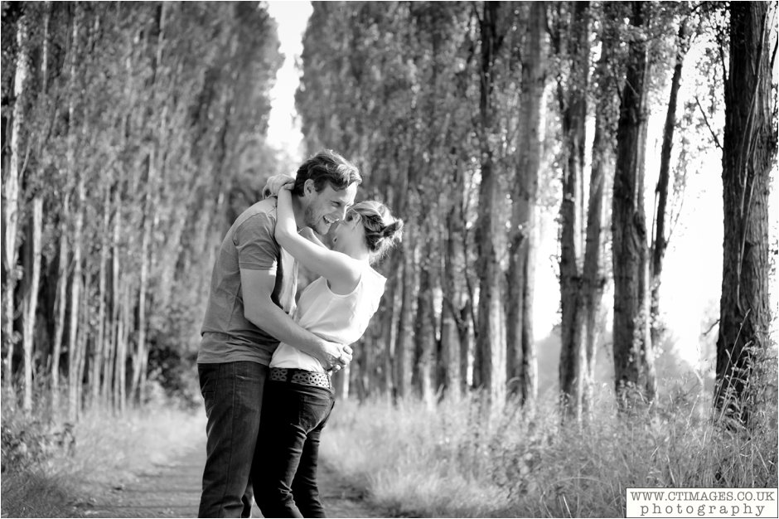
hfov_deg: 23.9
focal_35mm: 85
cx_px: 390
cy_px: 260
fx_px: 1839
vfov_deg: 16.1
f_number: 4.5
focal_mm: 85
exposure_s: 1/250
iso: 500
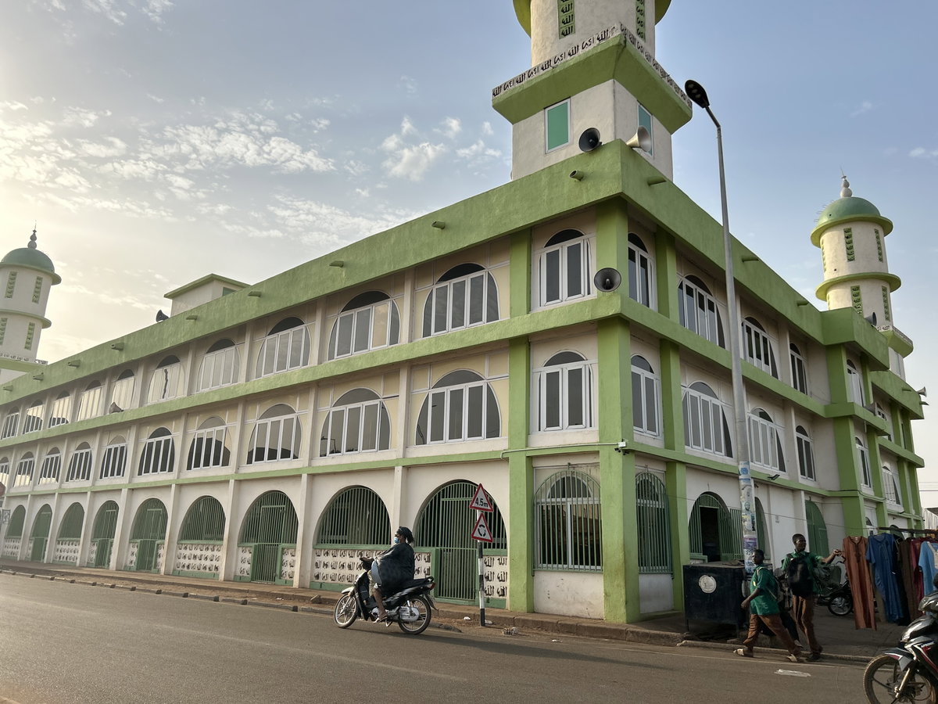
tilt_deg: +15.0
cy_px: 352
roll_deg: -1.3
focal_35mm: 26
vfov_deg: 53.1
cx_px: 469
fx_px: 705
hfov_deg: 67.3
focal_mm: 5.7
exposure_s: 1/3356
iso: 50
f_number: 1.5
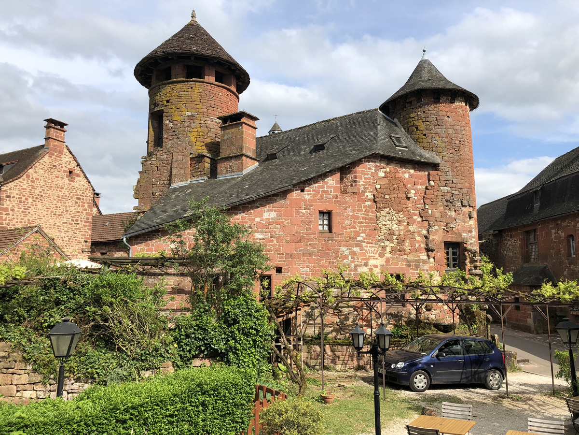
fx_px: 468
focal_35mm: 28
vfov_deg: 49.7
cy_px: 218
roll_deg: +0.8
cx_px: 290
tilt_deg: +9.0
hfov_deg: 63.4
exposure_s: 1/1779
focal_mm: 4
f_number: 1.8
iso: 20
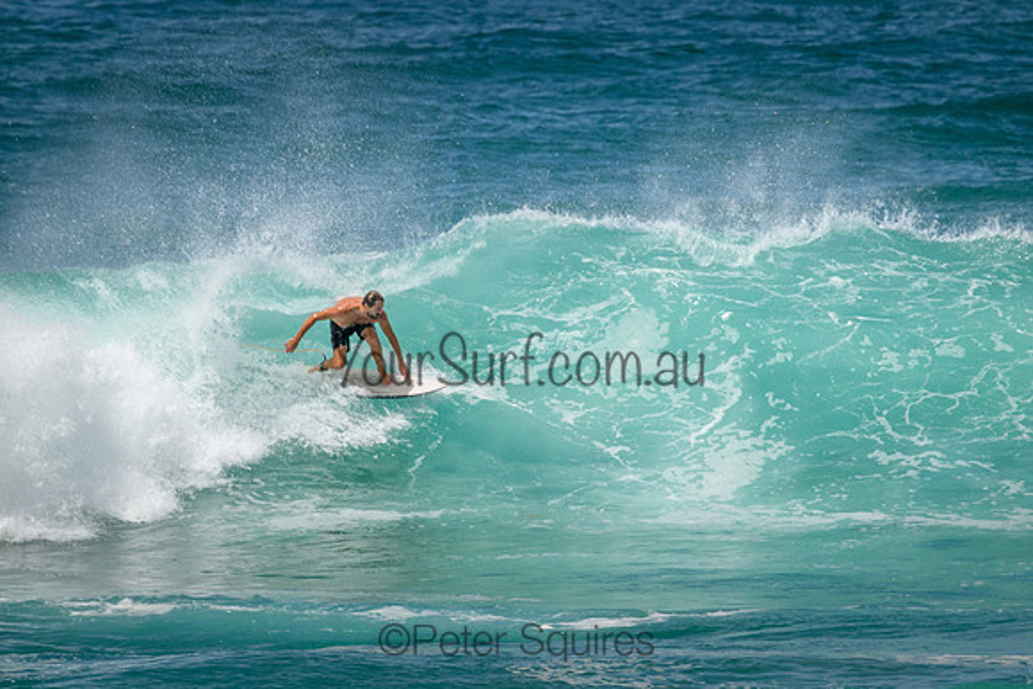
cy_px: 344
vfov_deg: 1.6
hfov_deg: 2.4
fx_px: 24310
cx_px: 547
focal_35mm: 847
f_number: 11
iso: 640
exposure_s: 1/2000
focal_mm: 800
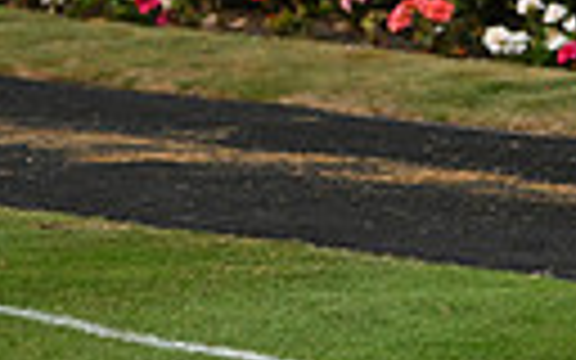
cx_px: 1044
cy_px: -443
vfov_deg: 2.3
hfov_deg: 3.7
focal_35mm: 563
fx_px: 8838
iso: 1600
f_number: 4
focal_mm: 122
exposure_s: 1/1250
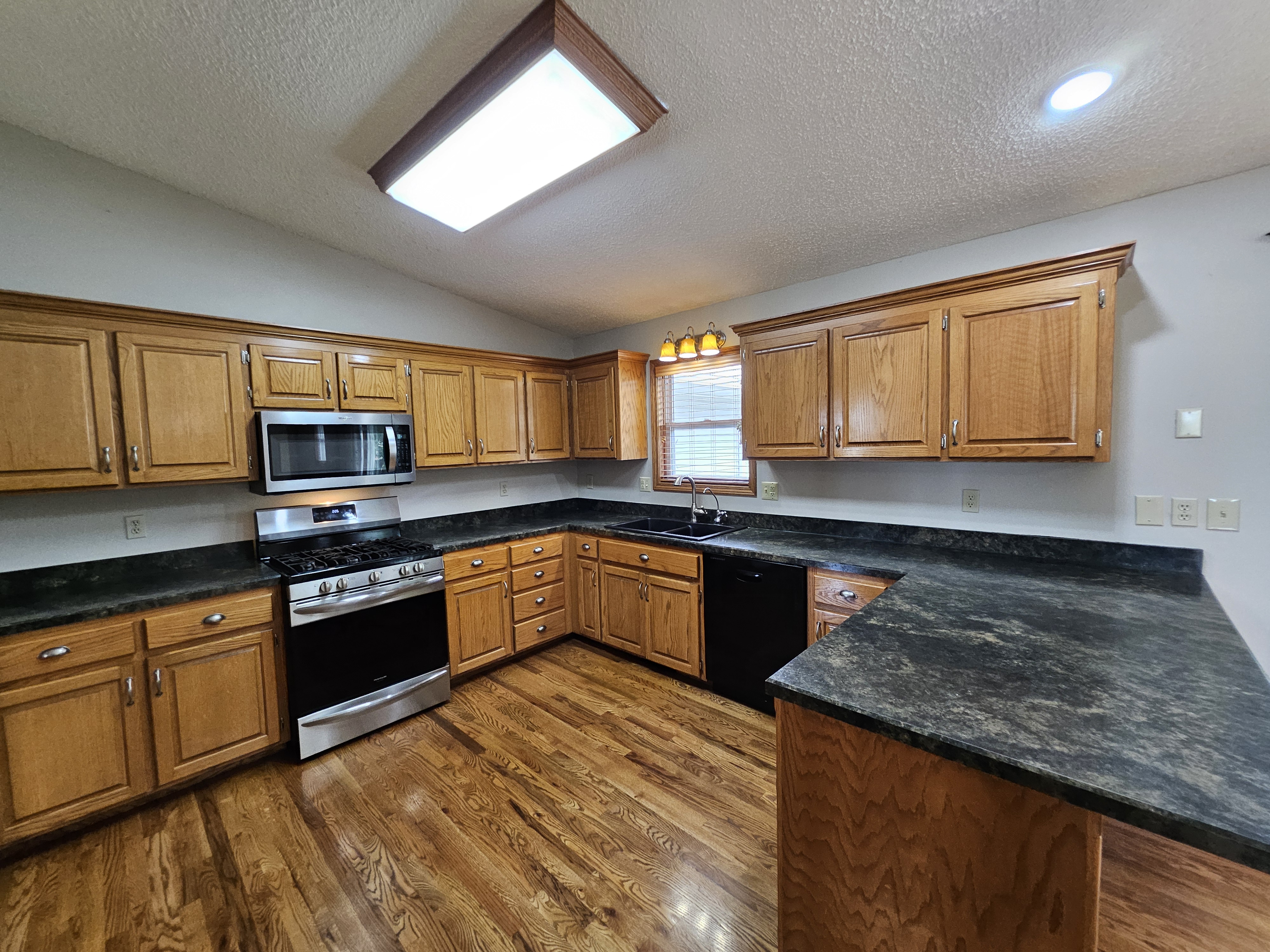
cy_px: 476
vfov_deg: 89.9
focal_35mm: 13
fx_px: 477
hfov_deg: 106.2
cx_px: 635
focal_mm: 1.74
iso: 200
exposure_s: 1/60
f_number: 2.2
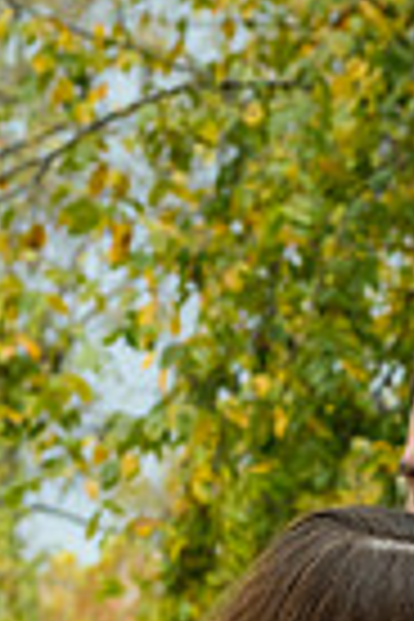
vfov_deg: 12.8
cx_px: 274
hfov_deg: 8.7
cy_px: 698
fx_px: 2708
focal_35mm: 157
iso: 400
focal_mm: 48
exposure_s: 1/500
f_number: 5
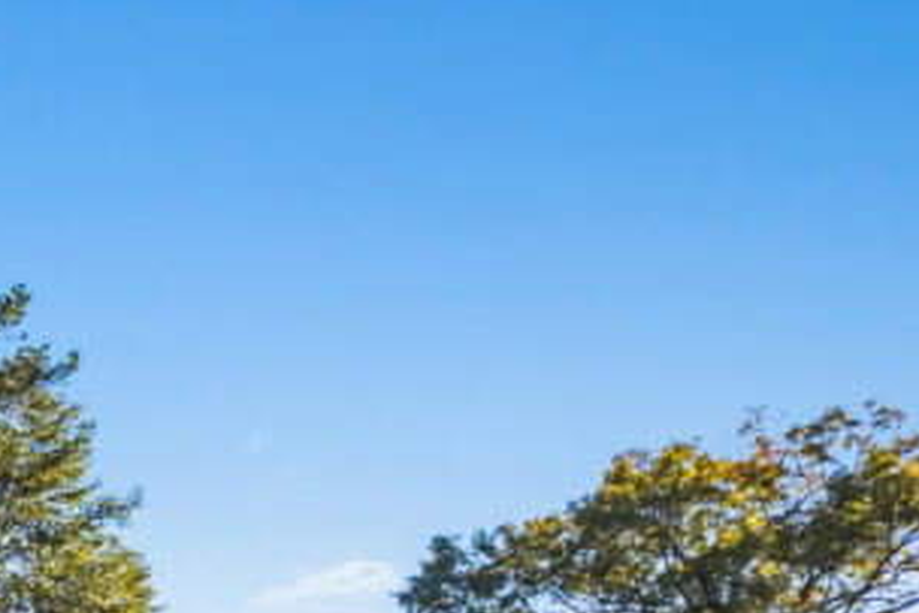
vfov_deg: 17.1
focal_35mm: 74
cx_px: -599
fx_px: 1890
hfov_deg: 21.2
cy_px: 855
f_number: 2.8
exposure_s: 1/320
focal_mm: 8.4
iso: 100
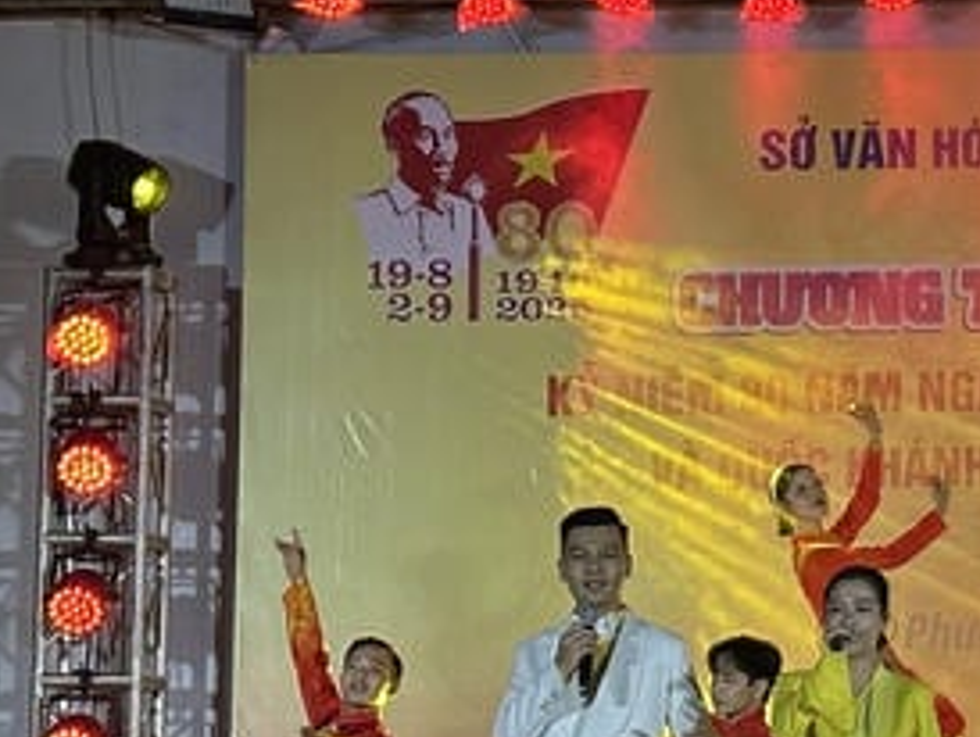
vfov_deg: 8.5
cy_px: 208
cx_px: 1298
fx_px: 4959
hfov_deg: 11.0
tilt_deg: +8.0
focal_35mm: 175
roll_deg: +1.1
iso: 50
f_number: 1.78
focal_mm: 6.86
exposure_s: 1/65
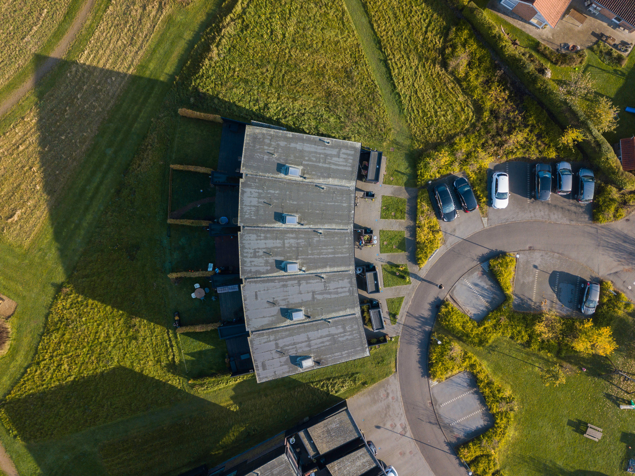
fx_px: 477
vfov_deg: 53.0
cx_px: 318
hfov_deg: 67.3
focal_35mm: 26
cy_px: 238
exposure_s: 1/400
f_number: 2.2
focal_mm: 4.7
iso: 100
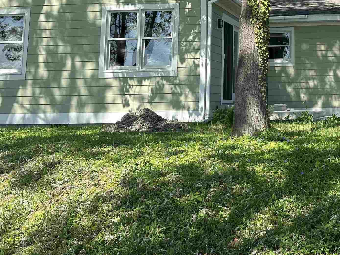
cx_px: 309
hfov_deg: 34.1
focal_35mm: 53
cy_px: 19
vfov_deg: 26.5
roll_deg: +0.0
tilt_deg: +9.6
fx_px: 521
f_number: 1.78
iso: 80
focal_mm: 6.86
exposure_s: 1/1562
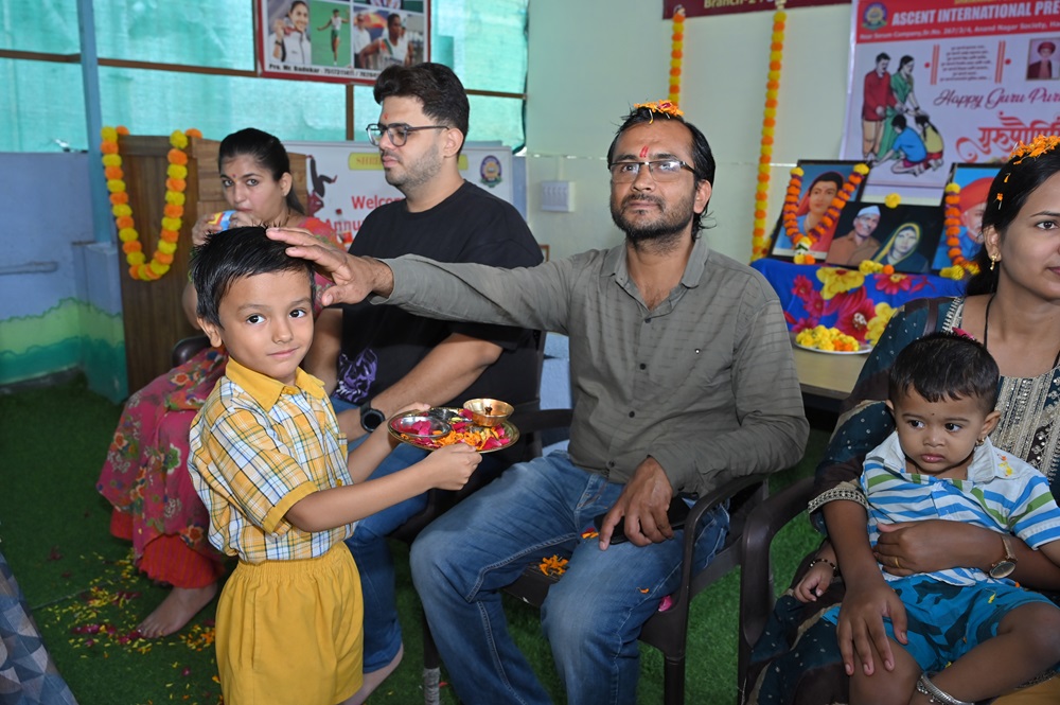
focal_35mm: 32
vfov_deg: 41.6
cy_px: 352
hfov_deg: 59.5
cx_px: 530
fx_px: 927
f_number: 5.6
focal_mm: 31.5
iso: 800
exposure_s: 1/160
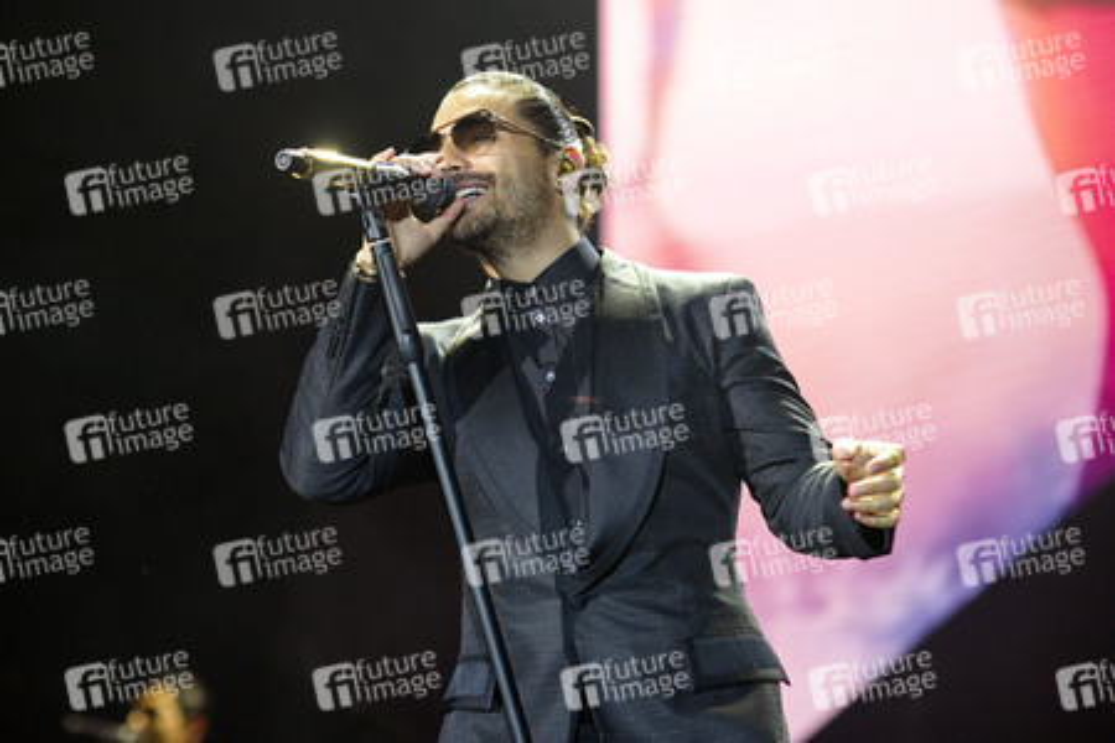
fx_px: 3469
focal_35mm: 112
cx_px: 558
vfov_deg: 12.2
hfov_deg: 18.3
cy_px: 372
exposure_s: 1/800
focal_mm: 112
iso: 1600
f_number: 2.8
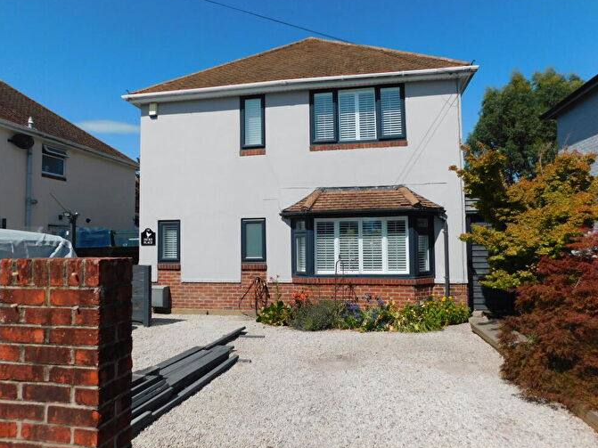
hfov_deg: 71.6
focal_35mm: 24
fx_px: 415
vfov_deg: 56.8
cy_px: 221
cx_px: 297
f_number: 6
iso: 125
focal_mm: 4
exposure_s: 1/800
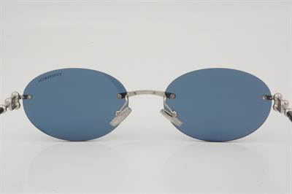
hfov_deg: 24.6
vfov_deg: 16.5
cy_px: 97
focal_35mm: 82
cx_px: 146
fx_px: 669
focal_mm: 55
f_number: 32
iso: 100
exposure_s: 1/3
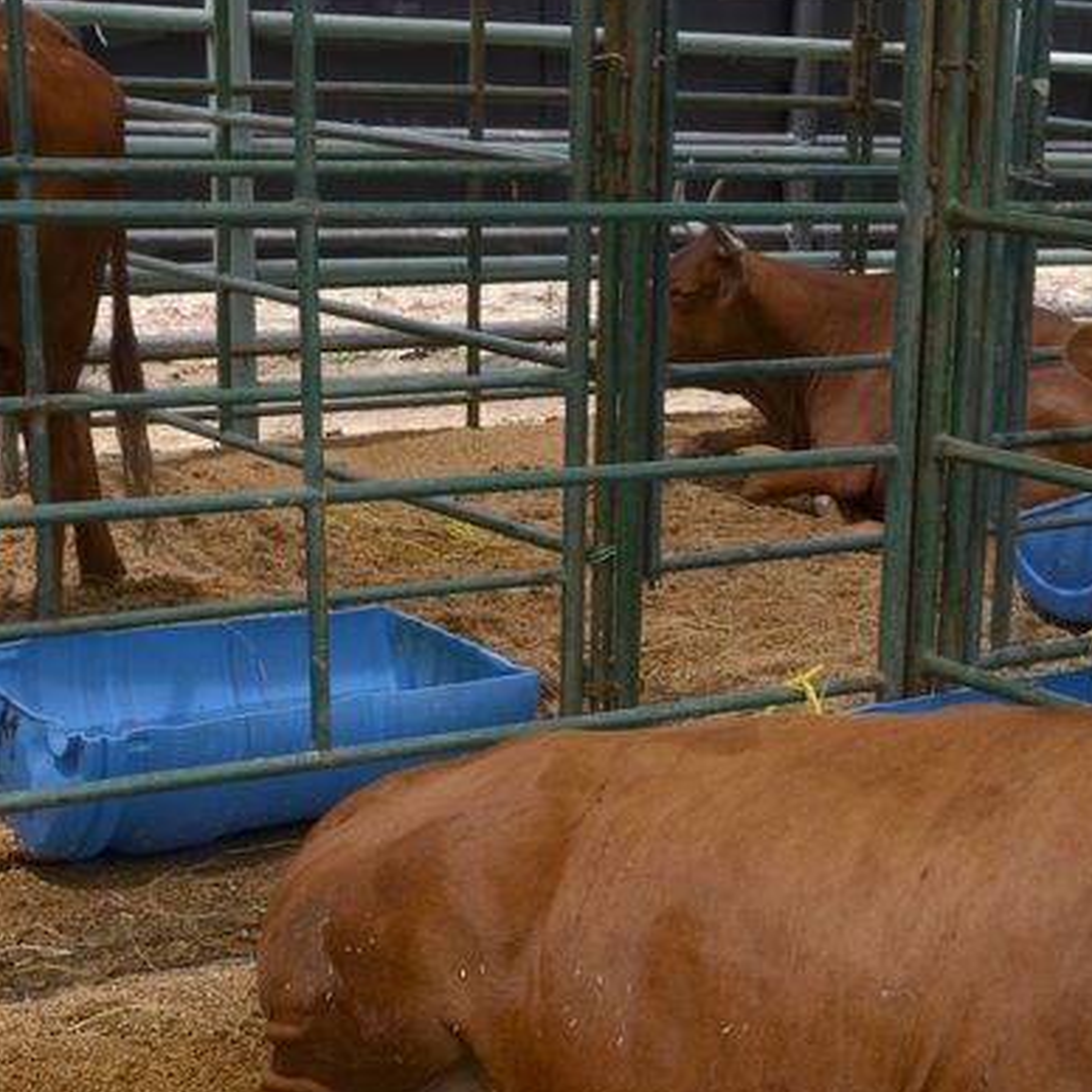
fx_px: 2320
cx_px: 1084
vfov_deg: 26.2
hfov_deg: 25.2
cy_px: 781
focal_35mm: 65
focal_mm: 22
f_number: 8
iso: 200
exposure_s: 1/250
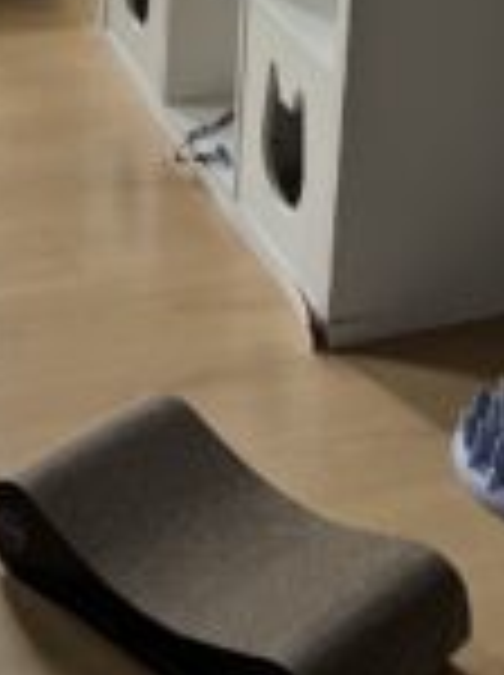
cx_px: 331
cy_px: -250
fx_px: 1733
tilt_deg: -13.3
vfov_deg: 19.9
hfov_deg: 16.5
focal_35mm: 89
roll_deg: -3.5
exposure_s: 1/60
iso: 160
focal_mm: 5.1
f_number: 1.6
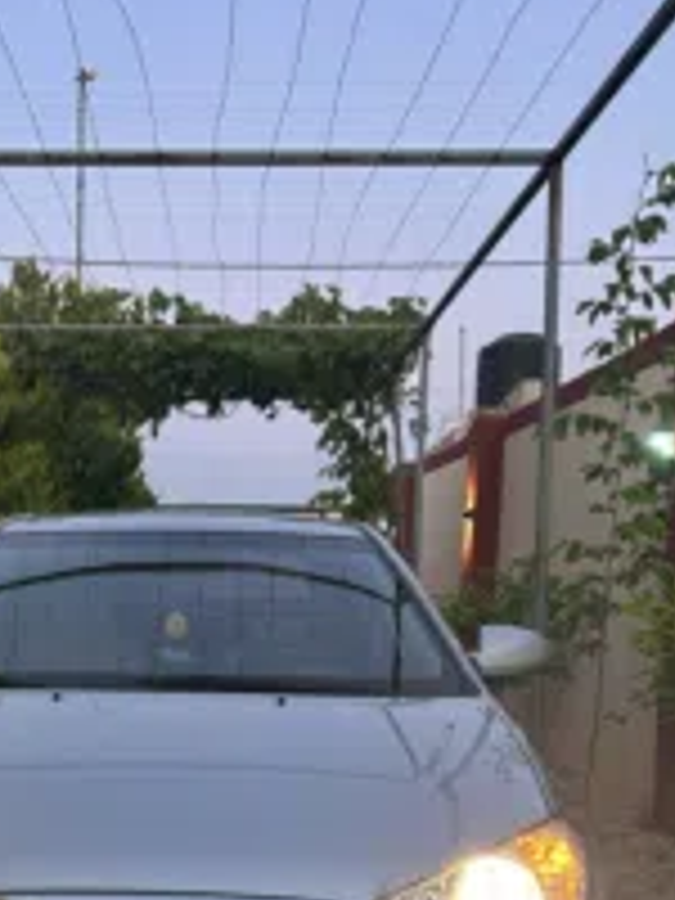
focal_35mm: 48
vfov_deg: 38.5
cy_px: 693
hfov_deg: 29.6
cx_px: 144
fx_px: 1248
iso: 250
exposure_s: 1/112
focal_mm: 6.86
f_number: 1.78
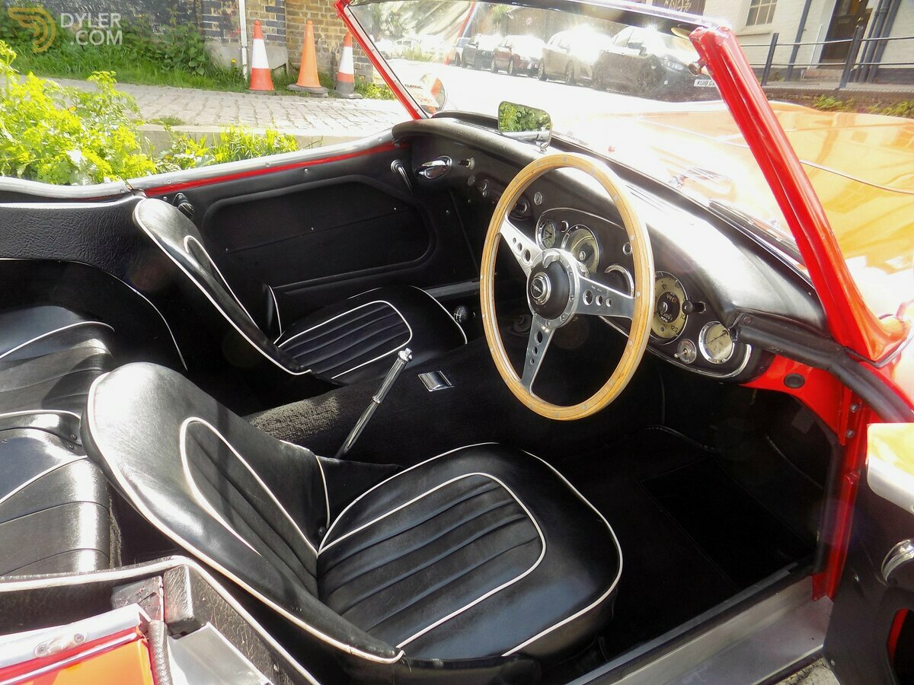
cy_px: 342
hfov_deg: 73.9
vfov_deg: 58.9
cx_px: 457
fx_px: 607
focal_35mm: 23
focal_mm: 4
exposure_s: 1/125
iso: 80
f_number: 3.1
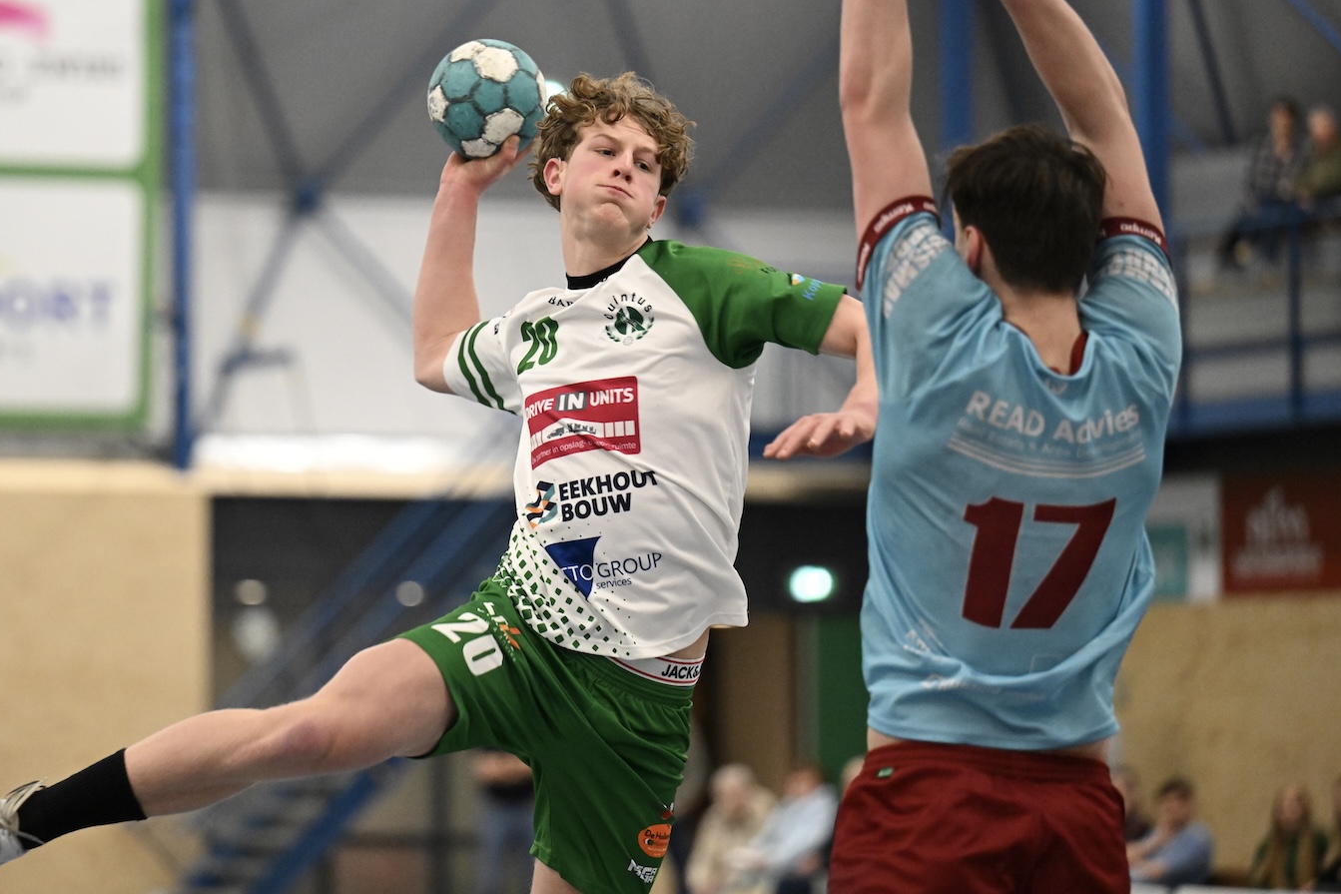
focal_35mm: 162
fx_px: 6033
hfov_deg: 12.7
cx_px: 597
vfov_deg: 8.5
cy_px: 450
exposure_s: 1/800
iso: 6400
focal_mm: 145
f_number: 2.8
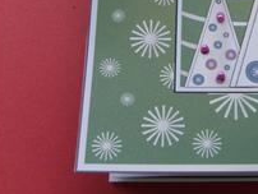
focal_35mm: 78
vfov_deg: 18.3
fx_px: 582
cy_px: -14
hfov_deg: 23.5
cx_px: 282
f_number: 2.8
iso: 50
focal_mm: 5.8
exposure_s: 1/180
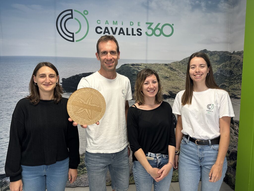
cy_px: 96
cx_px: 127
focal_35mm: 24
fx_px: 176
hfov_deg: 71.6
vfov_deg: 56.8
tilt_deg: -4.7
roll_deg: -0.6
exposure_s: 1/100
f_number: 1.78
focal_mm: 6.86
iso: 160
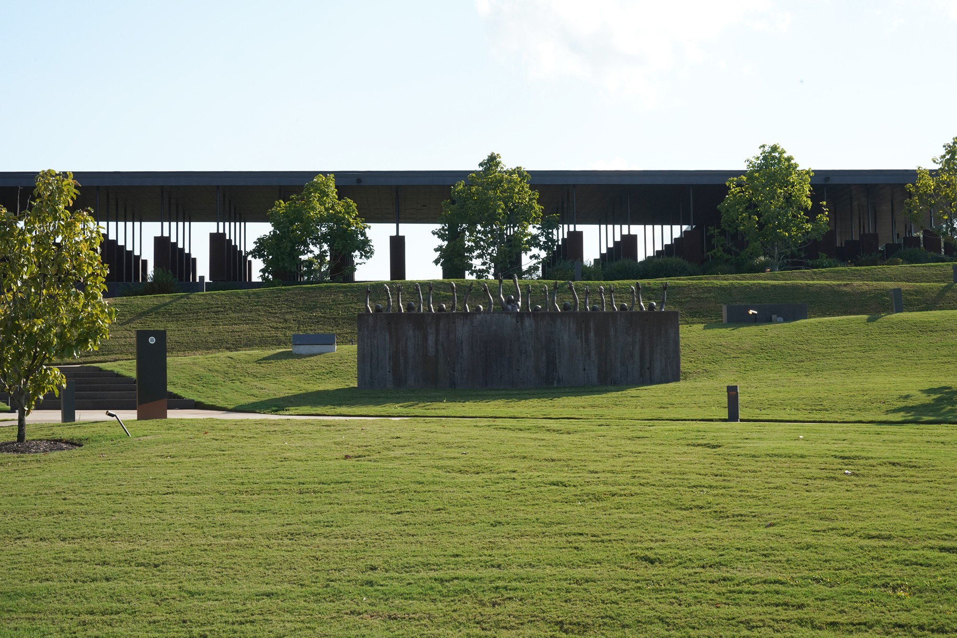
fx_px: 1329
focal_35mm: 50
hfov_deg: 39.6
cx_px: 478
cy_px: 319
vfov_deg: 27.0
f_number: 20
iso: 800
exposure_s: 1/100
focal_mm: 50
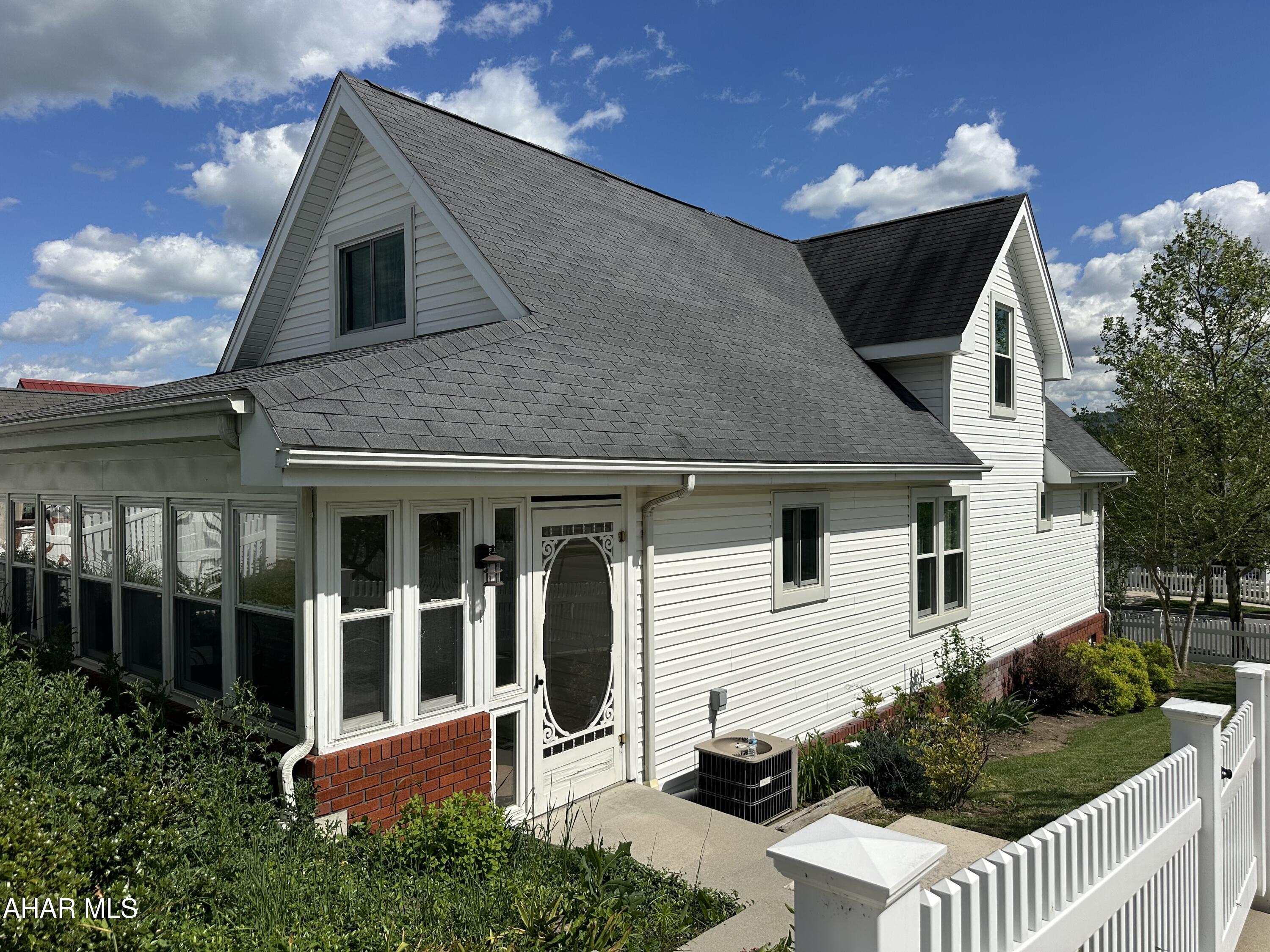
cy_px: 476
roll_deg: +0.2
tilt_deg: -1.4
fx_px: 881
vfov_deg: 56.8
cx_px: 635
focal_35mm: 24
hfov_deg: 71.6
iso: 80
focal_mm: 6.86
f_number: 1.78
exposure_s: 1/10753
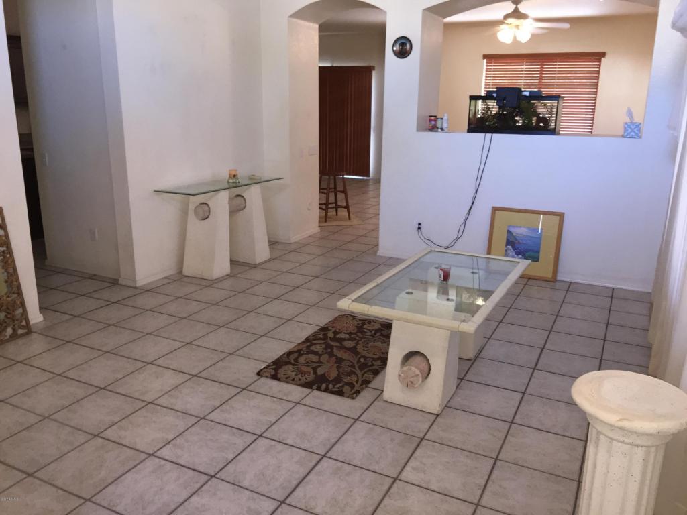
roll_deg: -1.4
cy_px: 258
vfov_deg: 48.2
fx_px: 576
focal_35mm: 29
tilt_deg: -14.6
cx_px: 344
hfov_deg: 61.7
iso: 125
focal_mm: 4.15
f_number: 2.2
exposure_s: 1/24
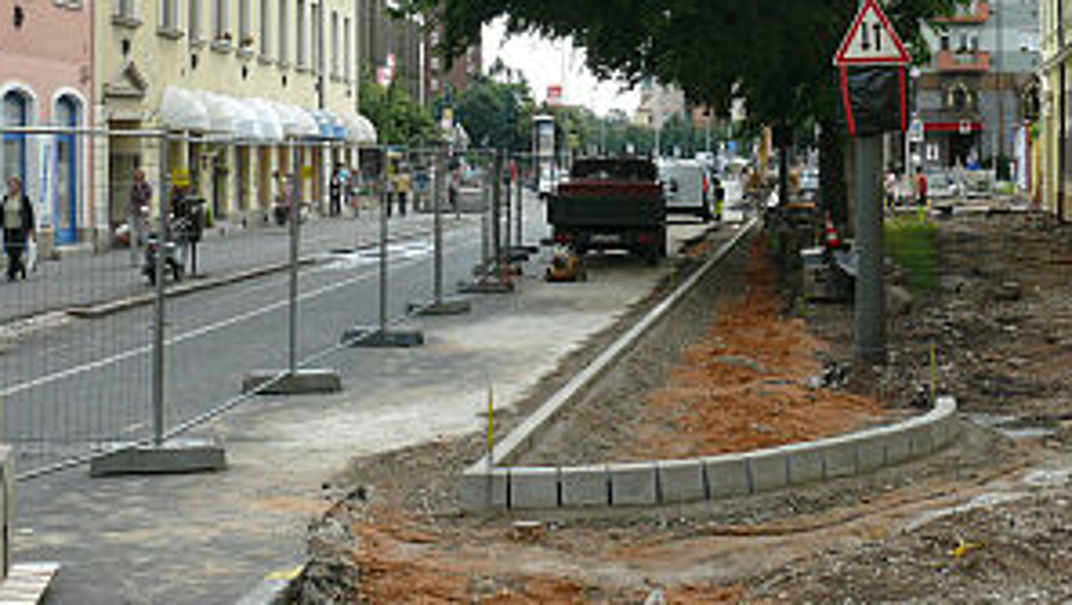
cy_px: 145
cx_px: 732
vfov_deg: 20.6
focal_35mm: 58
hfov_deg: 35.6
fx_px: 1650
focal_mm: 7.4
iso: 100
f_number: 5.6
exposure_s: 1/200
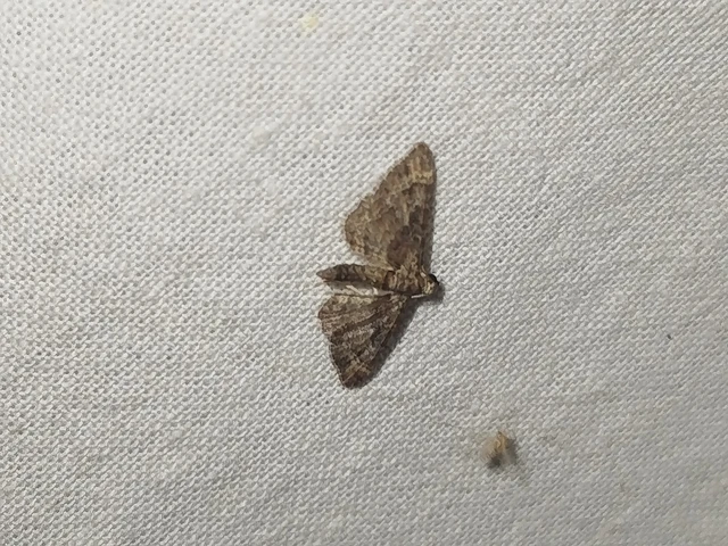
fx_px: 1767
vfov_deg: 17.6
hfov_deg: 23.3
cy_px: 273
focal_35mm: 84
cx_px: 364
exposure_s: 1/50
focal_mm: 5.31
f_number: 1.7
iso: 80
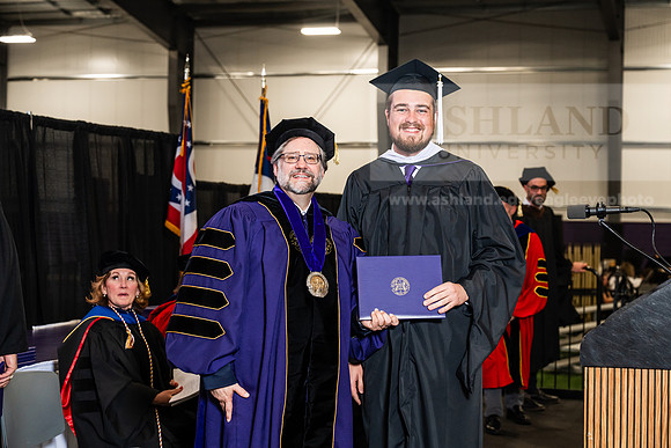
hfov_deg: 30.5
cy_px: 224
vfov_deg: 20.6
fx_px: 1230
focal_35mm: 66
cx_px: 336
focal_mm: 66
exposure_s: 1/200
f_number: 4.5
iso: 1250
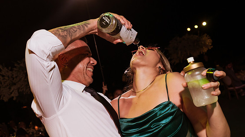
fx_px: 273
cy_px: 71
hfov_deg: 48.3
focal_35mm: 42
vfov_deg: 28.3
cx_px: 109
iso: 2000
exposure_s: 1/250
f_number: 5.6
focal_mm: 35
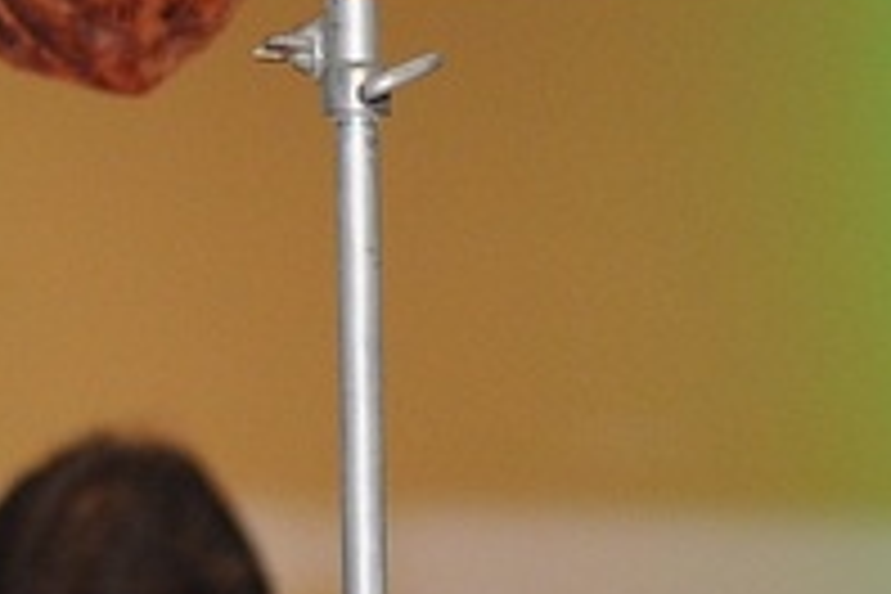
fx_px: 12993
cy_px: -860
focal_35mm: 525
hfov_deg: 3.9
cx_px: -268
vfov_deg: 2.6
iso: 1000
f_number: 5.6
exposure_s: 1/125
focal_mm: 66
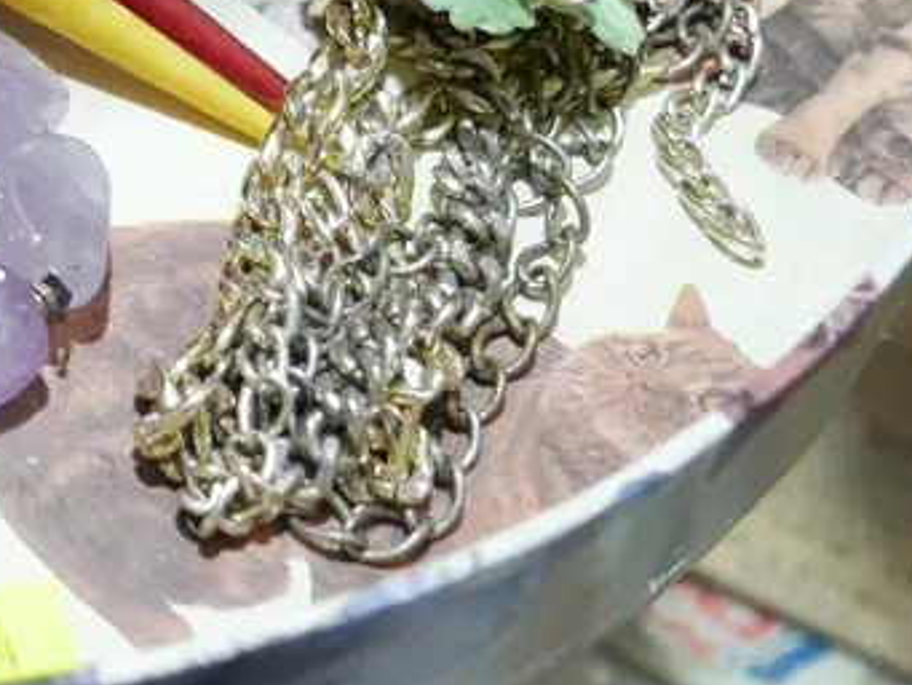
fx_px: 2530
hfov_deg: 18.9
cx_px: -294
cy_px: -122
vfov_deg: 14.9
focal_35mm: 96
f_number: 3.6
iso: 500
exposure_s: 1/60
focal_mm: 16
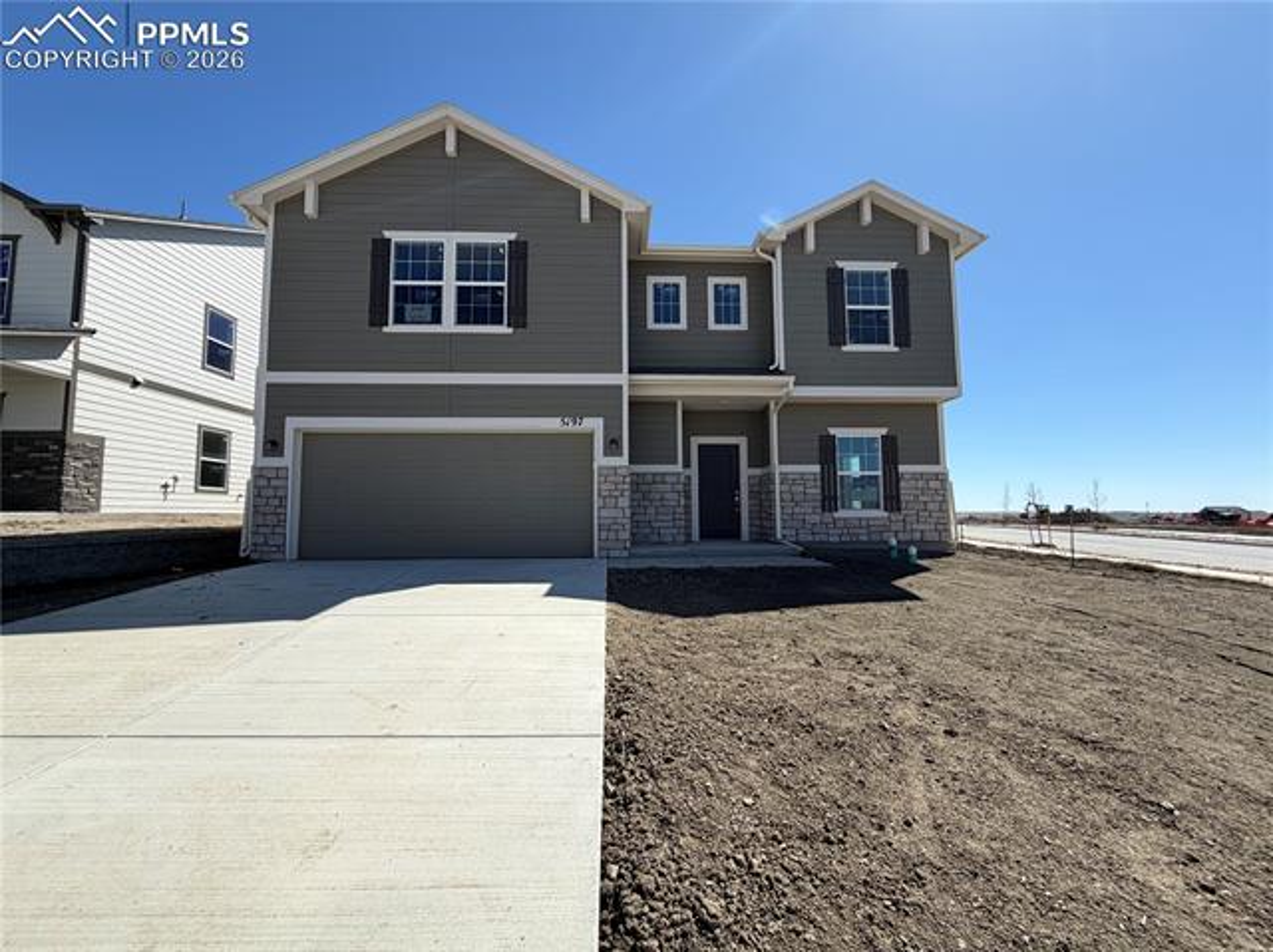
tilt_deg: +4.8
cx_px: 636
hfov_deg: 102.1
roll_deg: -0.3
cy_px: 476
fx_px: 514
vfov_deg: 85.6
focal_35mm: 14
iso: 25
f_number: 2.2
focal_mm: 2.22
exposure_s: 1/770
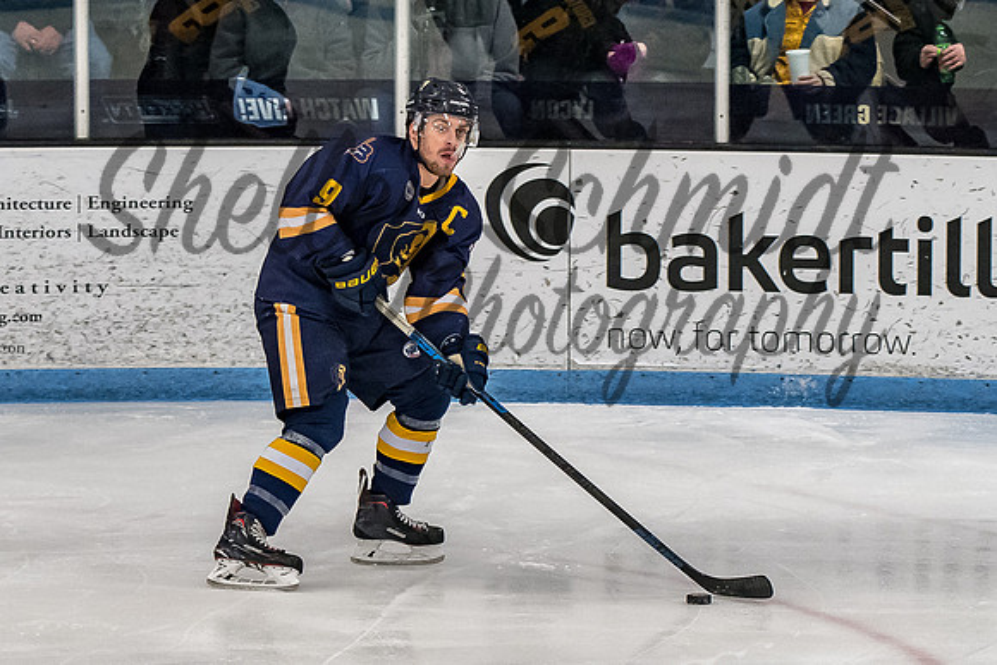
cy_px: 261
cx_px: 402
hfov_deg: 7.9
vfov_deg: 5.3
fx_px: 7249
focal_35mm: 262
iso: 1600
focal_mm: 92
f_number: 3.2
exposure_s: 1/800
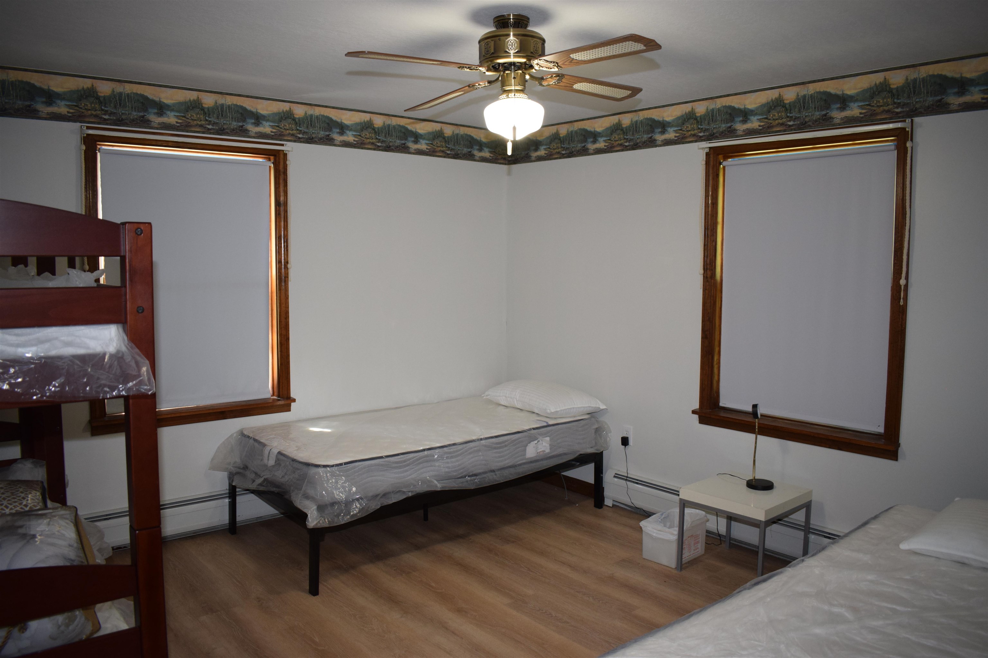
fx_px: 741
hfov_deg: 67.4
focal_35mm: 27
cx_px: 494
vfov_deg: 47.9
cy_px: 329
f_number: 4
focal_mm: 18
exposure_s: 1/60
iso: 800
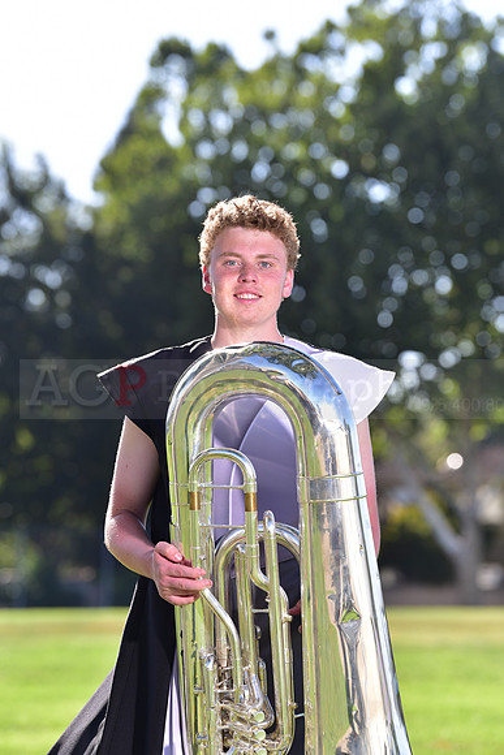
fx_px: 3568
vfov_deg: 12.1
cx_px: 252
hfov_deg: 8.1
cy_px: 378
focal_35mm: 170
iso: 100
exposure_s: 1/250
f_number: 5
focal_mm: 170
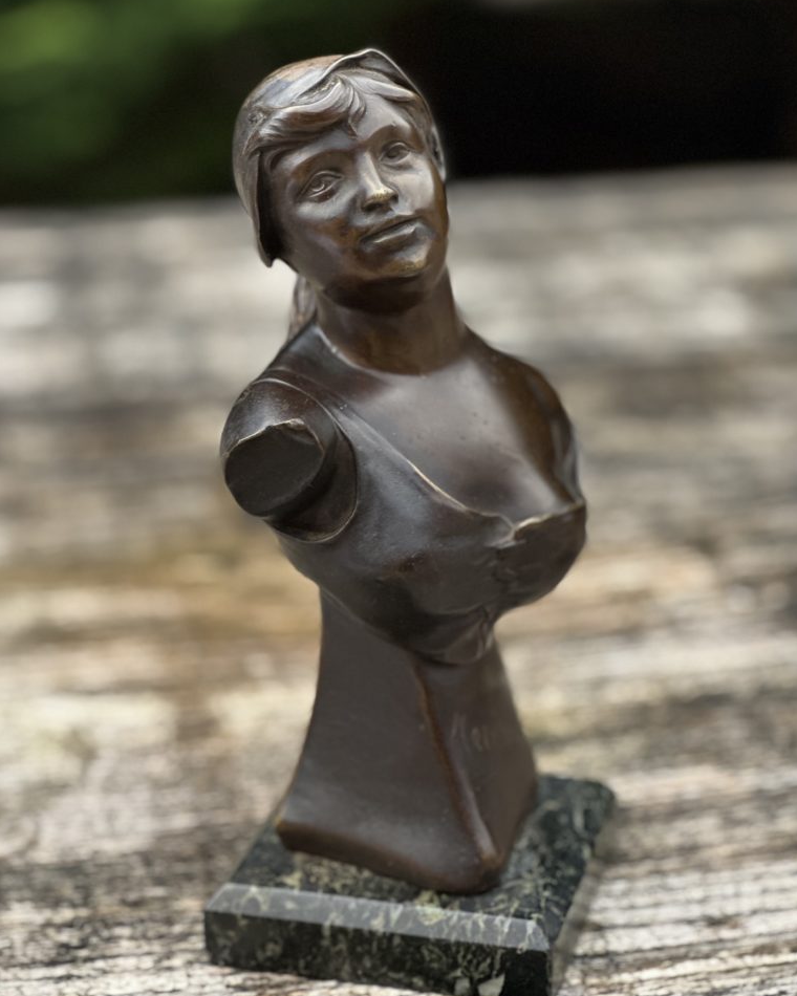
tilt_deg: -20.9
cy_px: 492
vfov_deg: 23.6
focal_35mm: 81
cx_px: 398
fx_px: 2388
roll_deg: +0.1
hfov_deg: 18.9
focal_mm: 9
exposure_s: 1/69
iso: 250
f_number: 2.8
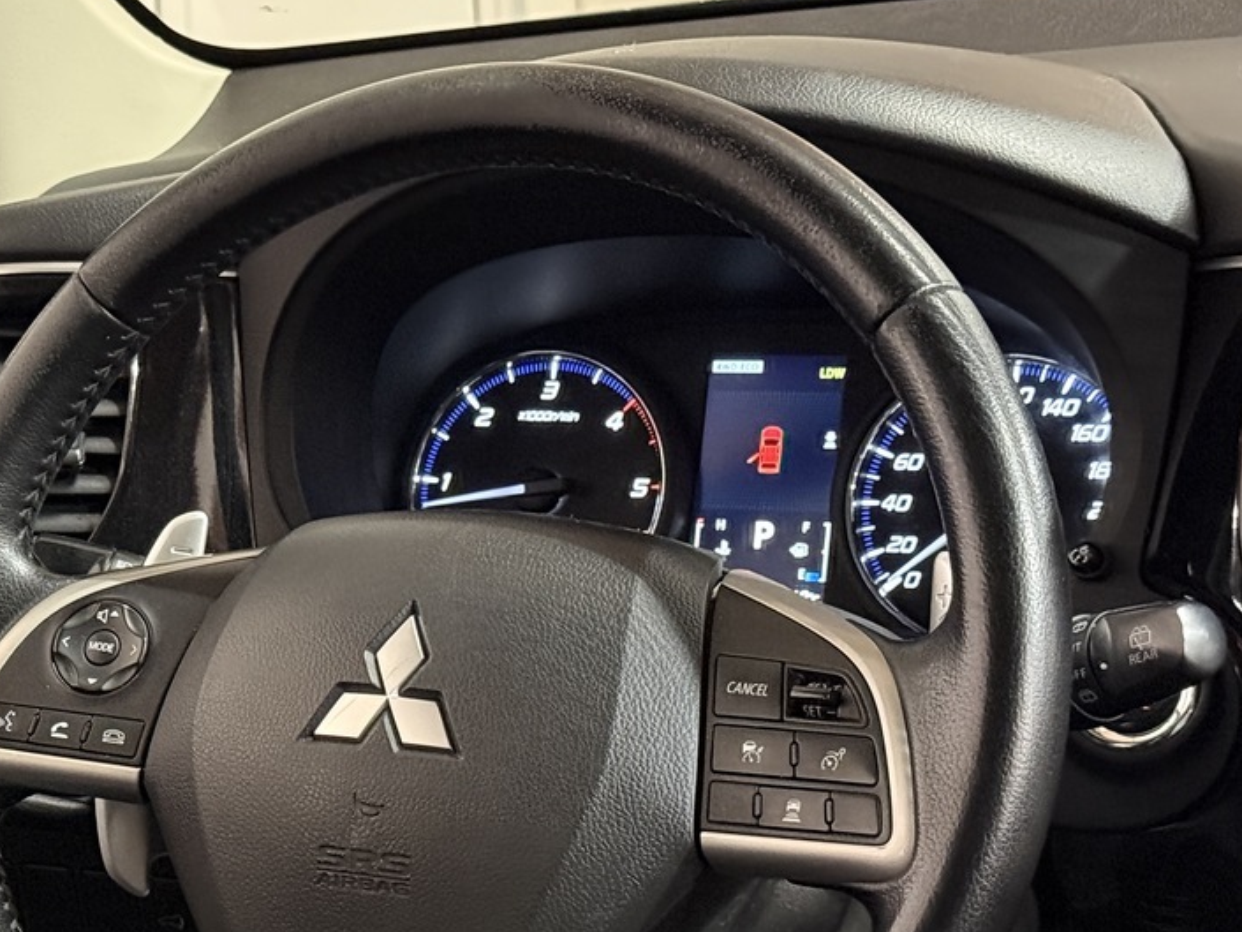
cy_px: 678
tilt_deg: -16.2
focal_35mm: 98
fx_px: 3517
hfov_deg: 19.6
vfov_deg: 15.0
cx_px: 62
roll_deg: +6.3
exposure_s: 1/30
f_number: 1.78
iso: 640
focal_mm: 6.76
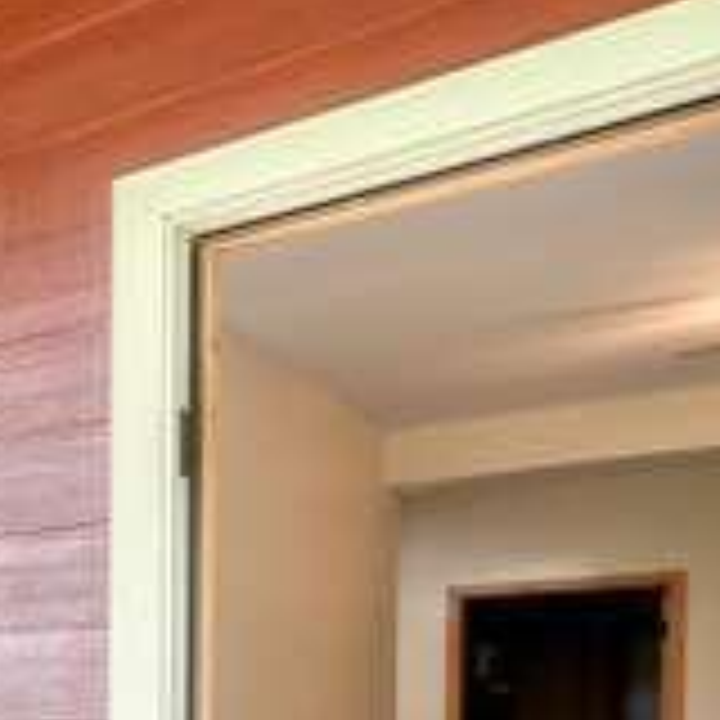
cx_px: -405
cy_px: 756
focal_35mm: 53
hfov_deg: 24.1
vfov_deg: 29.6
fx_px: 1247
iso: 100
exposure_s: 1/1.6
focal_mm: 10
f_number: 9
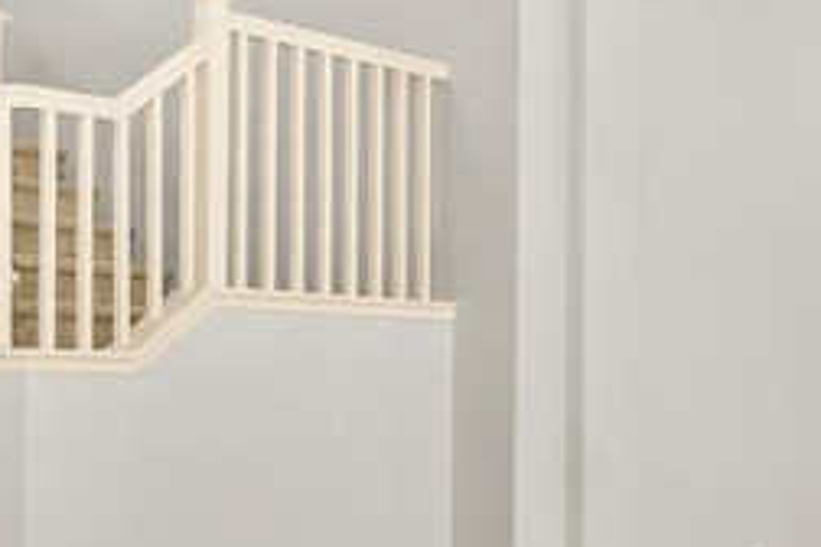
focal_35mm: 61
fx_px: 1391
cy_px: 402
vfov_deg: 22.1
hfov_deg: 32.4
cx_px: 222
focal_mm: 10
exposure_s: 1/25
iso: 400
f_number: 8
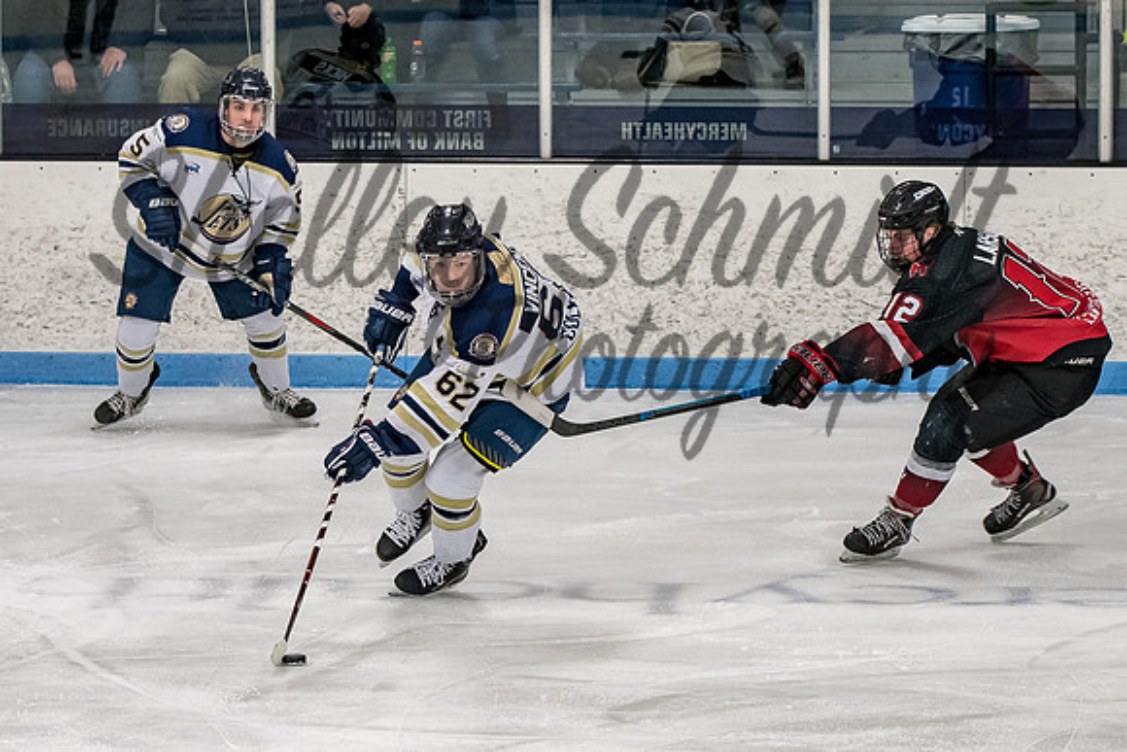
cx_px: 457
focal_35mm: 187
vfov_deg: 7.3
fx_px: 5871
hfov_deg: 11.0
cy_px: 334
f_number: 3.2
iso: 1600
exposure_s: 1/800
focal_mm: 92
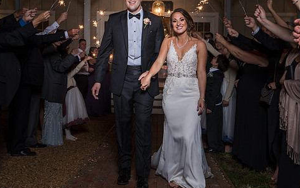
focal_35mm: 50
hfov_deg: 40.3
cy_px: 88
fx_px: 409
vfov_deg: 25.8
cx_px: 139
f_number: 5.6
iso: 2000
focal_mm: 35
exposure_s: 1/200
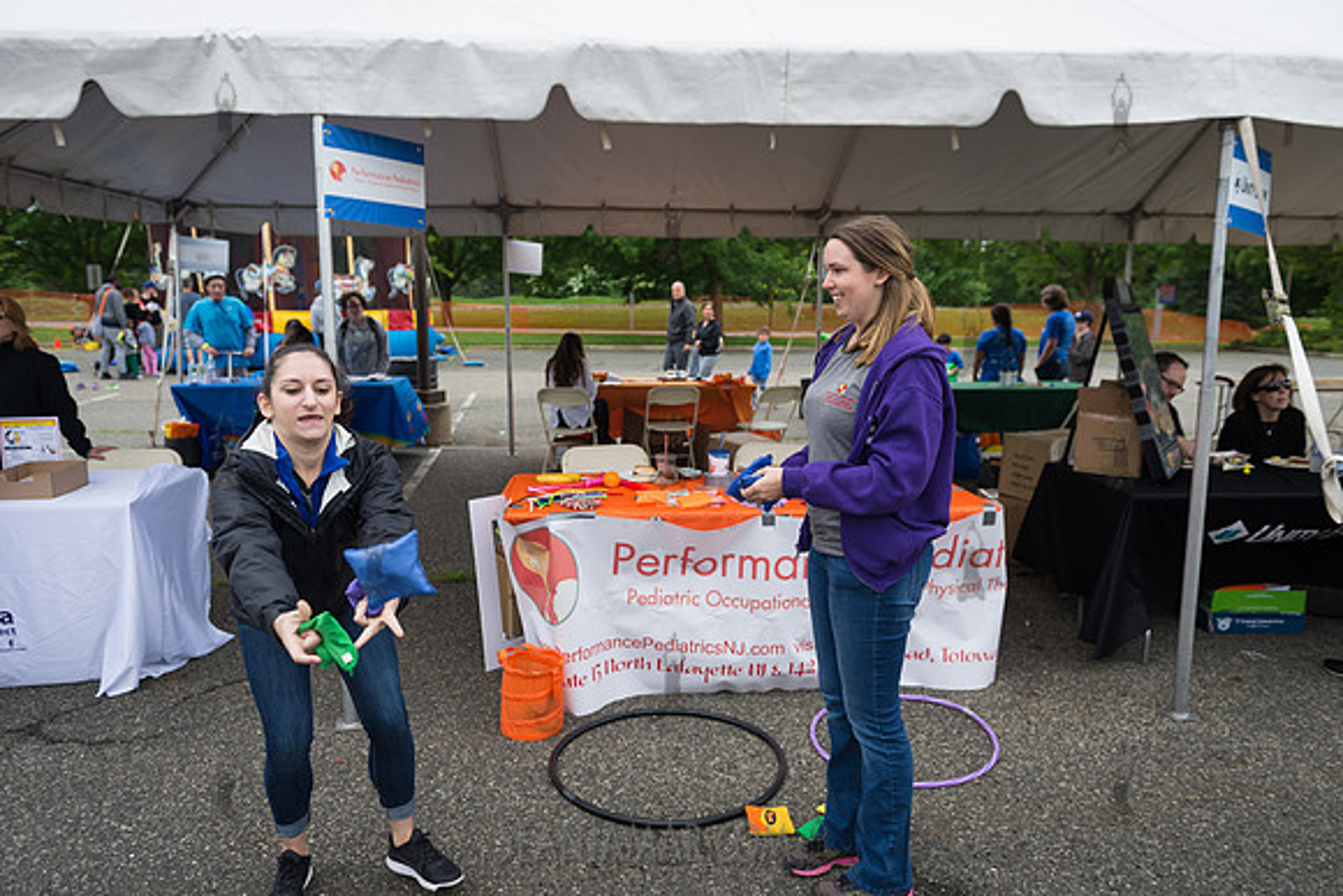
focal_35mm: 26
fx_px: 970
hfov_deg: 69.4
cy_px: 448
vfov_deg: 49.6
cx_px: 672
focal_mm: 26
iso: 200
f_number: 3.5
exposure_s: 1/800
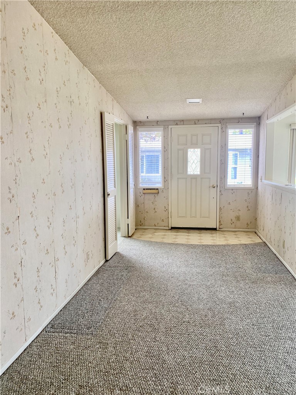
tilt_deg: -6.4
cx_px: 148
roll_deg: +0.3
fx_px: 296
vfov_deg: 67.3
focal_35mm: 26
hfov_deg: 53.1
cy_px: 198
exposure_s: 1/90
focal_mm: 4.25
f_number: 1.8
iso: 50
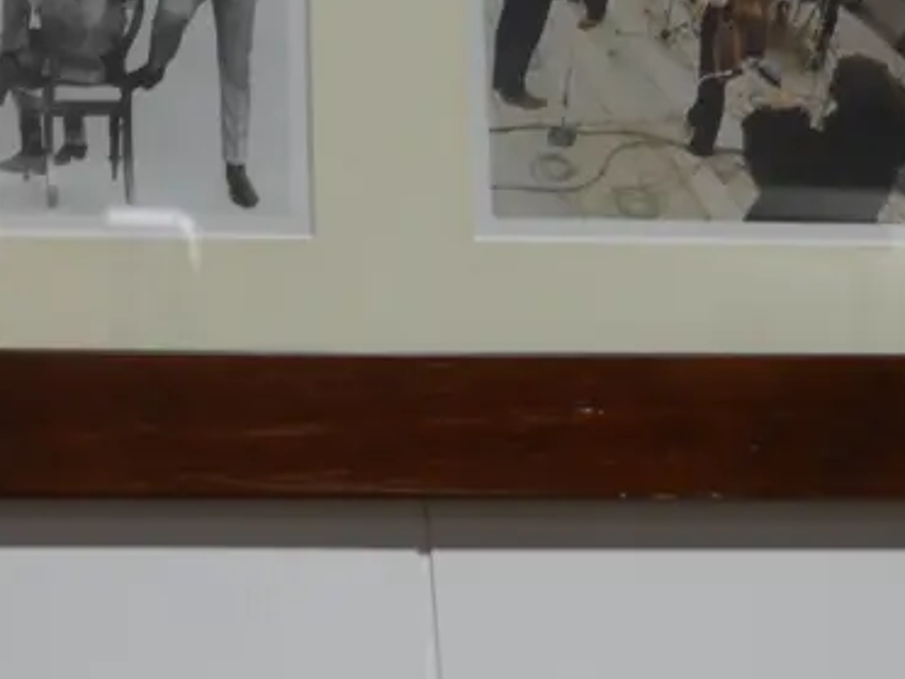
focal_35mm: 77
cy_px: 39
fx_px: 2013
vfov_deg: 18.7
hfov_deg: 24.4
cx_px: 51
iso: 200
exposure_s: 1/80
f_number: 3.5
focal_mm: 14
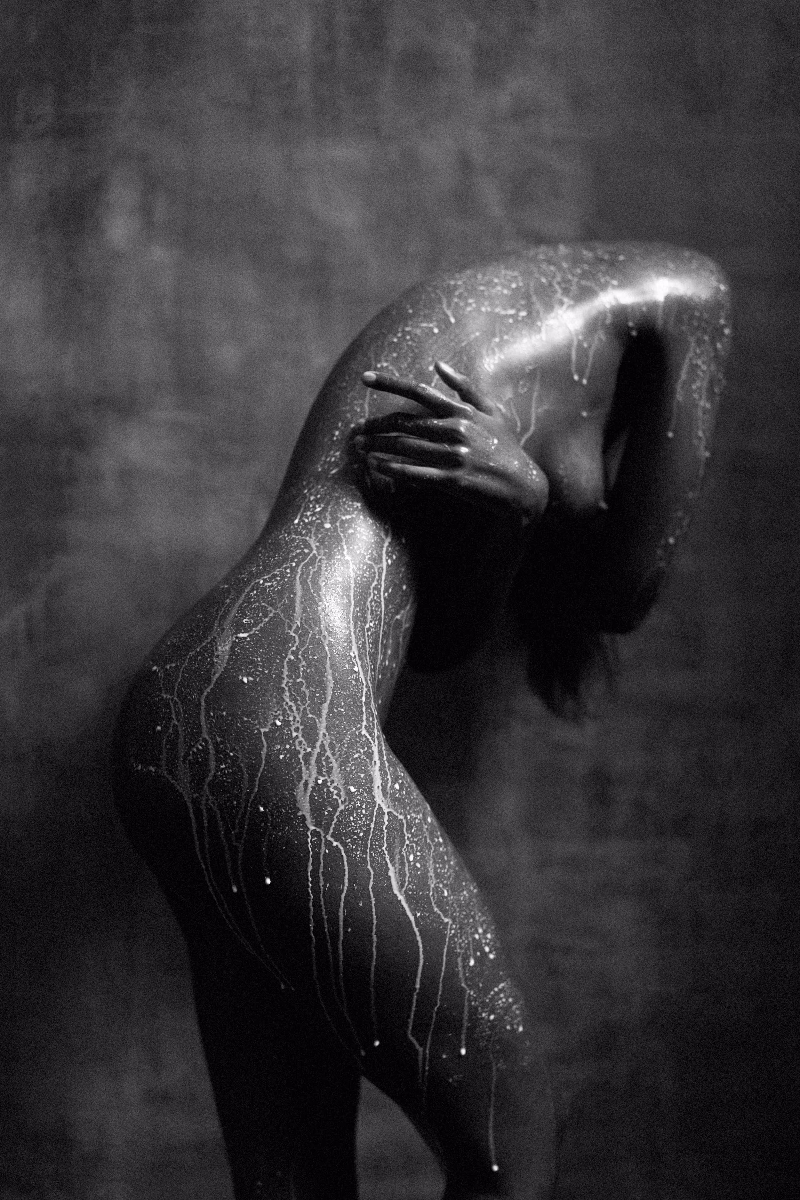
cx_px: 400
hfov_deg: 37.9
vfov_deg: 54.4
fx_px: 1167
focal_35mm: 35
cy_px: 600
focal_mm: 35
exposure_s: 1/125
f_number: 1.6
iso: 800
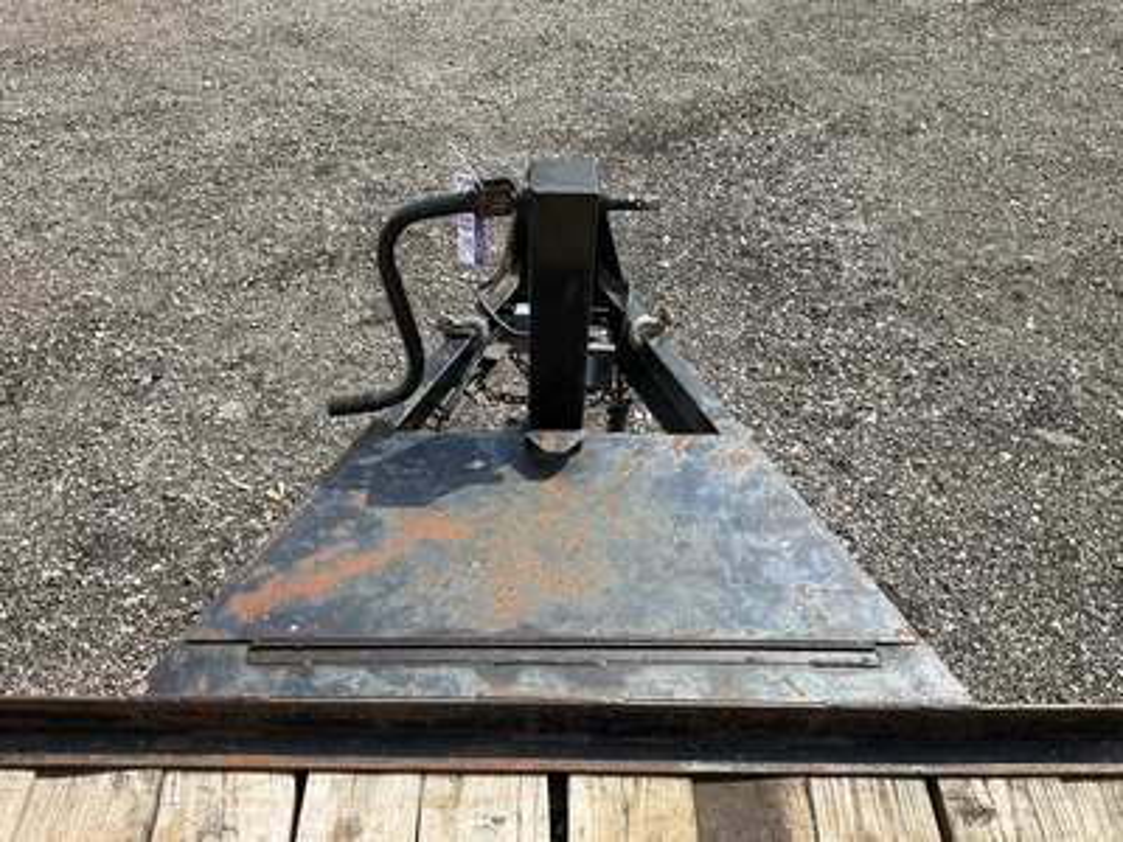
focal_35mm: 29
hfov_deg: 61.7
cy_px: 421
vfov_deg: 48.2
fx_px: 941
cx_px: 562
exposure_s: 1/1577
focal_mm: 3
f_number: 1.8
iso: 25
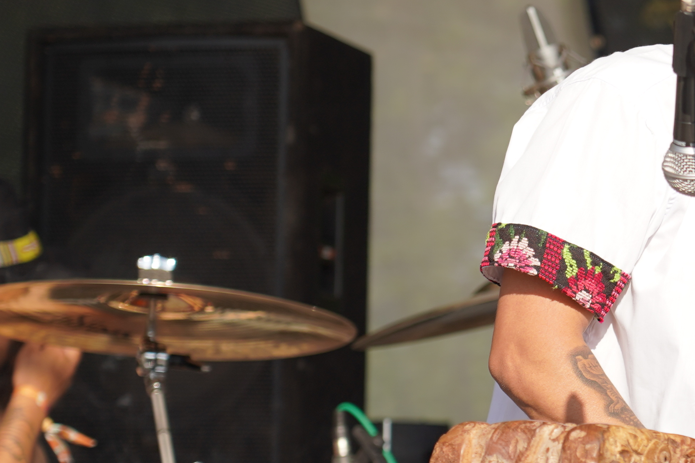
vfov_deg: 4.3
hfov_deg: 6.3
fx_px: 6235
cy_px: 303
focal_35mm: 323
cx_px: 863
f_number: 4.5
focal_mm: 105
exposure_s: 1/400
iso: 100
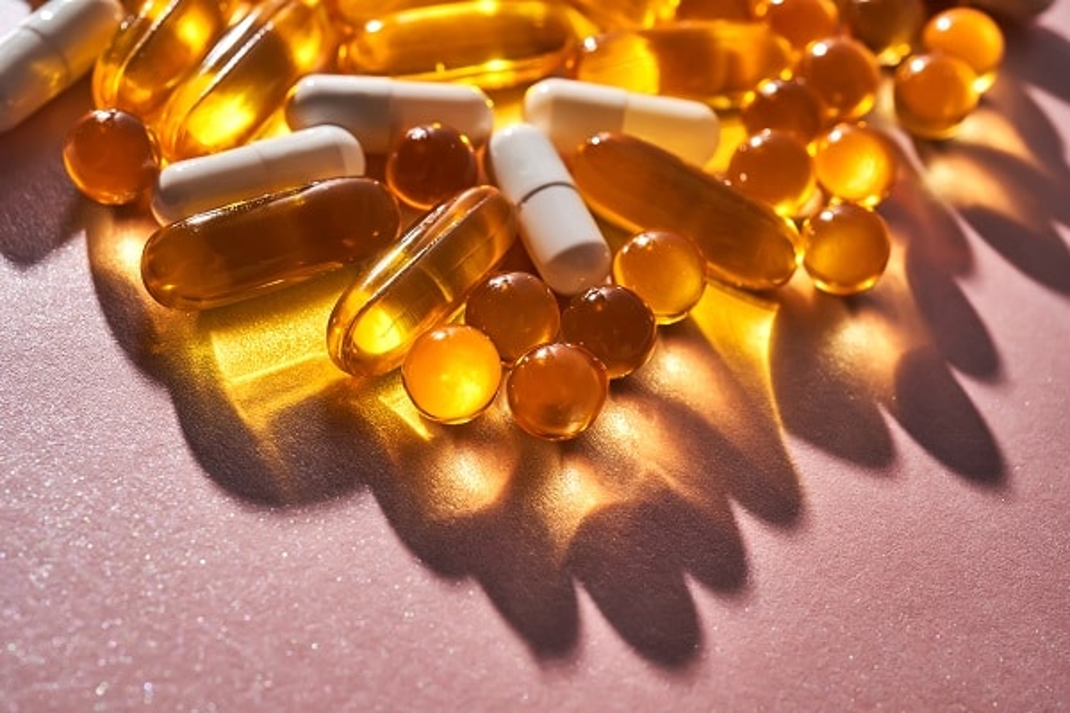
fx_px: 1486
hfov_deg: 39.6
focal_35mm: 50
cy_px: 356
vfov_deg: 27.0
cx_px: 535
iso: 640
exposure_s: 1/320
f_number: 8
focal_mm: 50
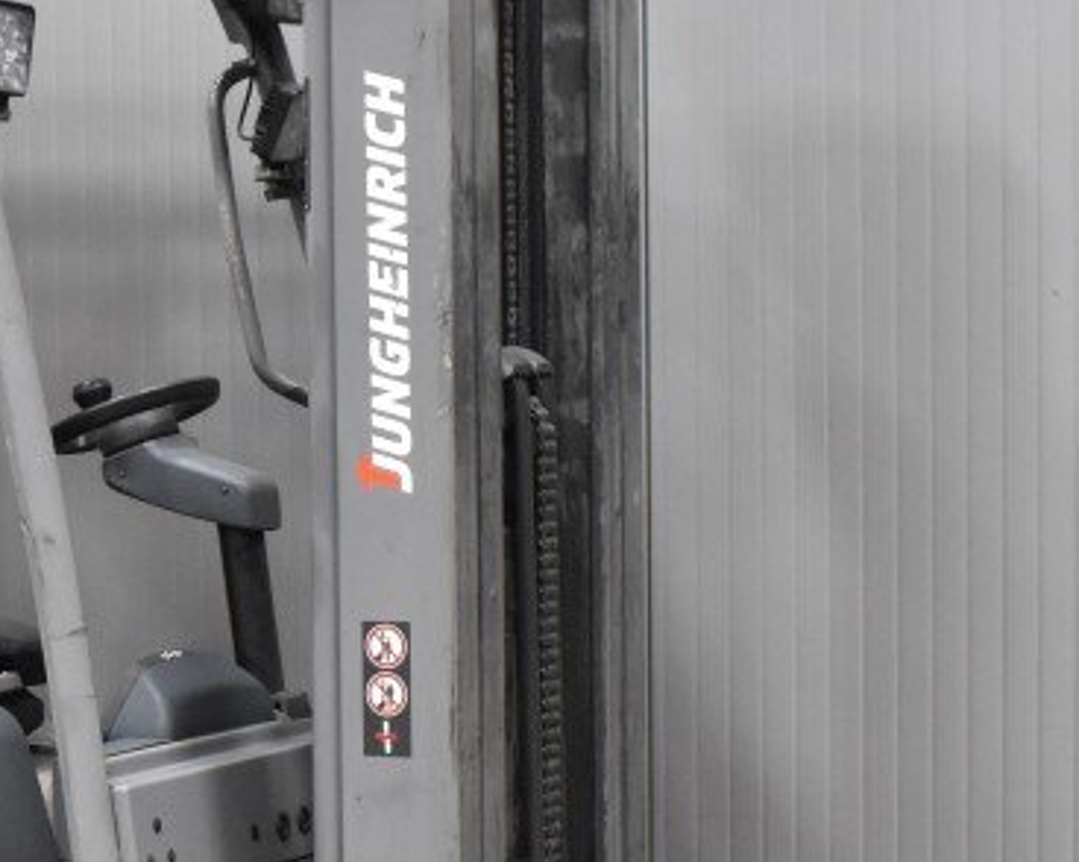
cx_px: 106
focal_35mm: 101
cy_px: 586
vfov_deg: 15.2
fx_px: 3224
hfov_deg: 18.7
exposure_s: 1/30
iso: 1600
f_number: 5
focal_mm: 22
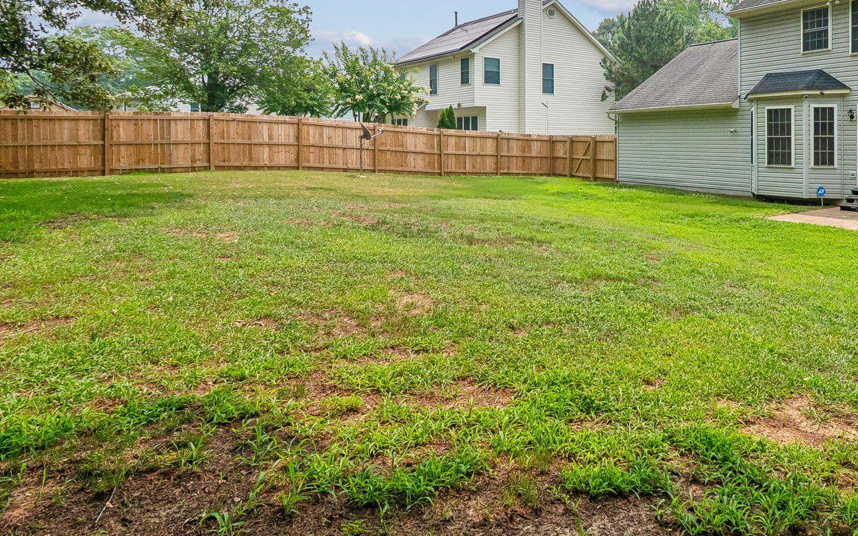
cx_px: 654
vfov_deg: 48.1
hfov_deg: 67.4
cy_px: 158
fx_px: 585
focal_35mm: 25
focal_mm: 10
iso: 400
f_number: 8
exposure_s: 1/2500
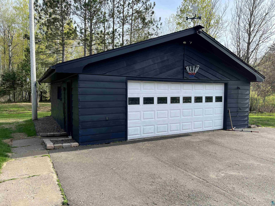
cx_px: 138
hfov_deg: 67.3
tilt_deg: -4.7
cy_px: 103
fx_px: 207
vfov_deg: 53.1
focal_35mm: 26
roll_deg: -0.7
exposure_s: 1/1135
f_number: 1.5
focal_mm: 5.7
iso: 50
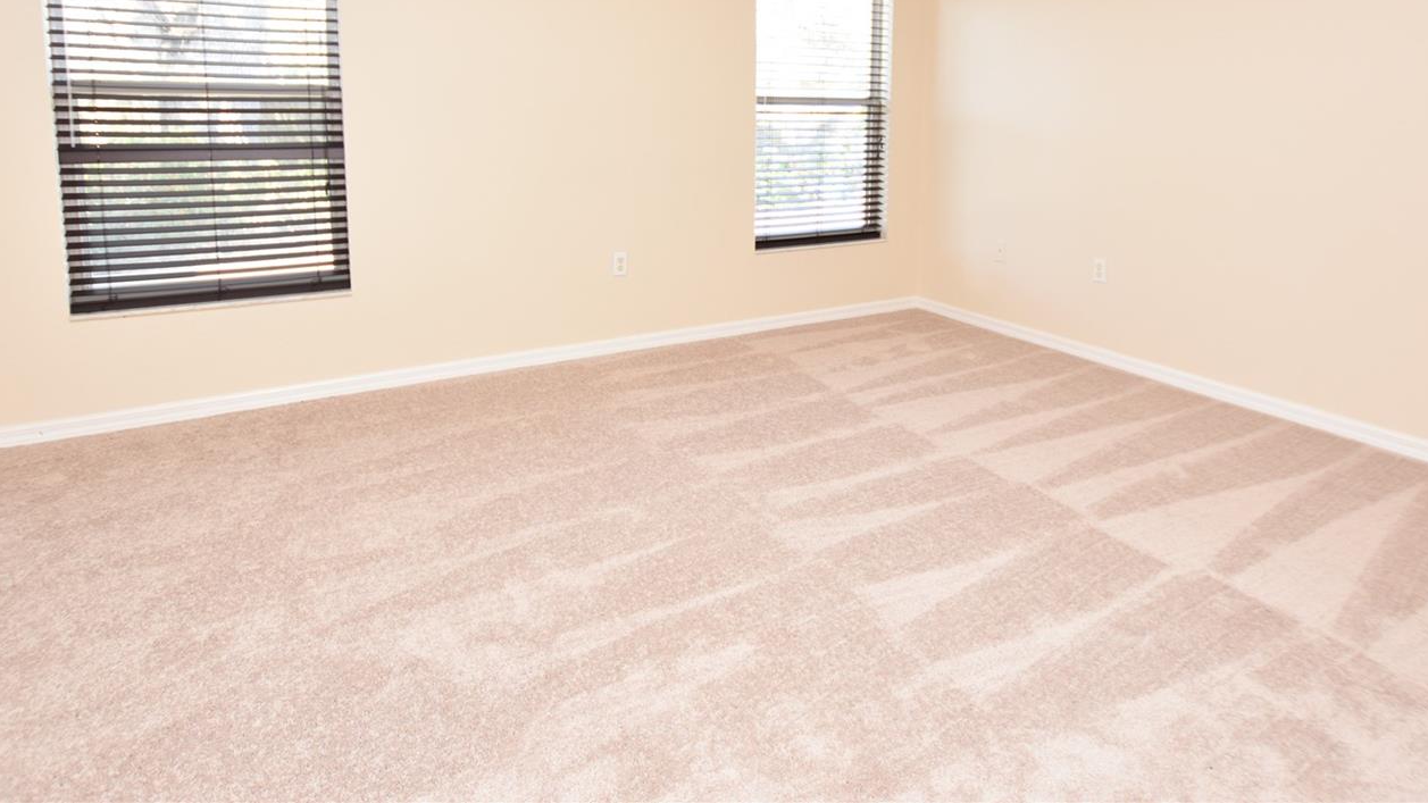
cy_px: 199
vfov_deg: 53.3
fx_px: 757
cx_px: 779
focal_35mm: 20
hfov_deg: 86.4
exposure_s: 1/60
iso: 280
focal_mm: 10
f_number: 4
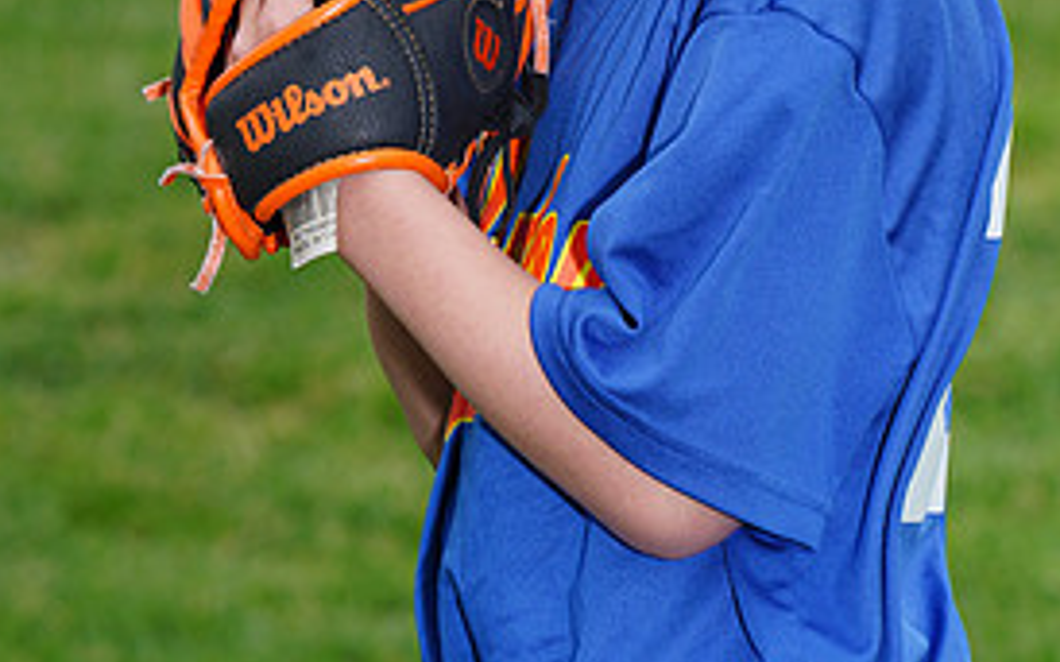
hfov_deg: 5.0
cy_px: -228
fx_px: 12099
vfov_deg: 3.1
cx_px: 698
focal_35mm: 419
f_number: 9
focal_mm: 194
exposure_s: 1/200
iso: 200
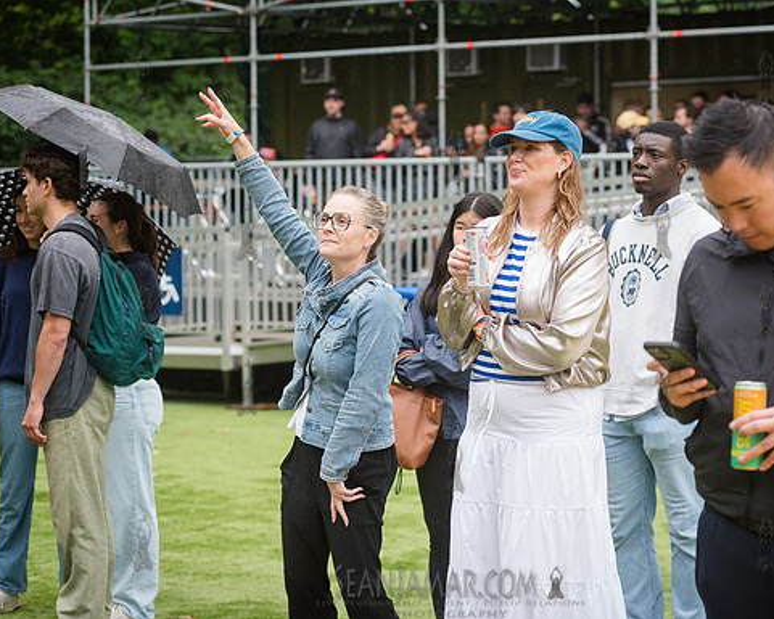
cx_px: 454
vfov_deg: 13.1
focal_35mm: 118
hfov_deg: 16.3
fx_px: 2704
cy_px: 310
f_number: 4.5
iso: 2000
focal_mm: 100
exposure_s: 1/1600
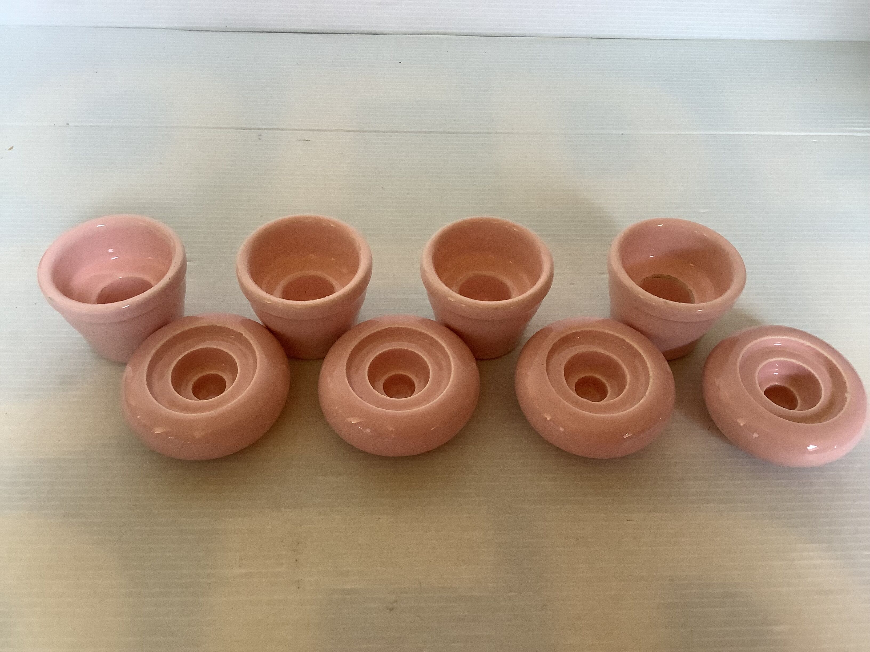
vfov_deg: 45.4
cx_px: 435
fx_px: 779
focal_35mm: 31
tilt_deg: -50.5
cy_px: 326
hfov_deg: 58.4
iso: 160
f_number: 2.4
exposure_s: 1/50
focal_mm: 3.3
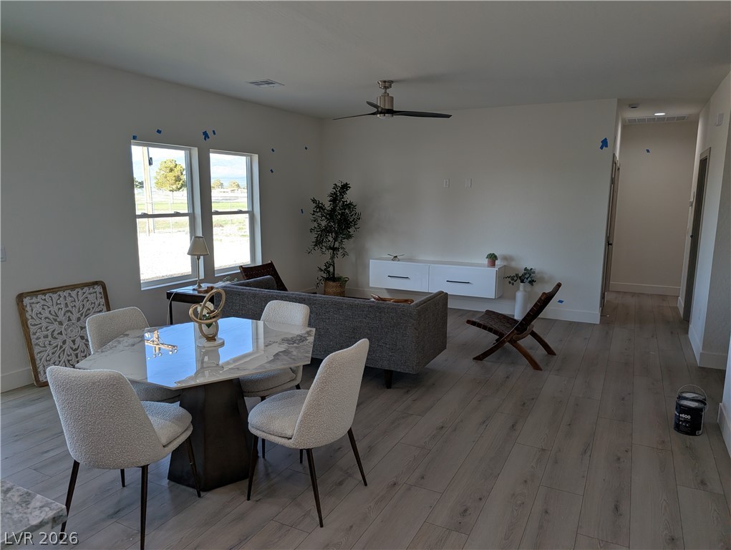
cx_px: 366
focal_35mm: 24
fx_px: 507
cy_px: 275
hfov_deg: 71.5
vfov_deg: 56.9
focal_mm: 6.9
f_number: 1.68
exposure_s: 1/132
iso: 28
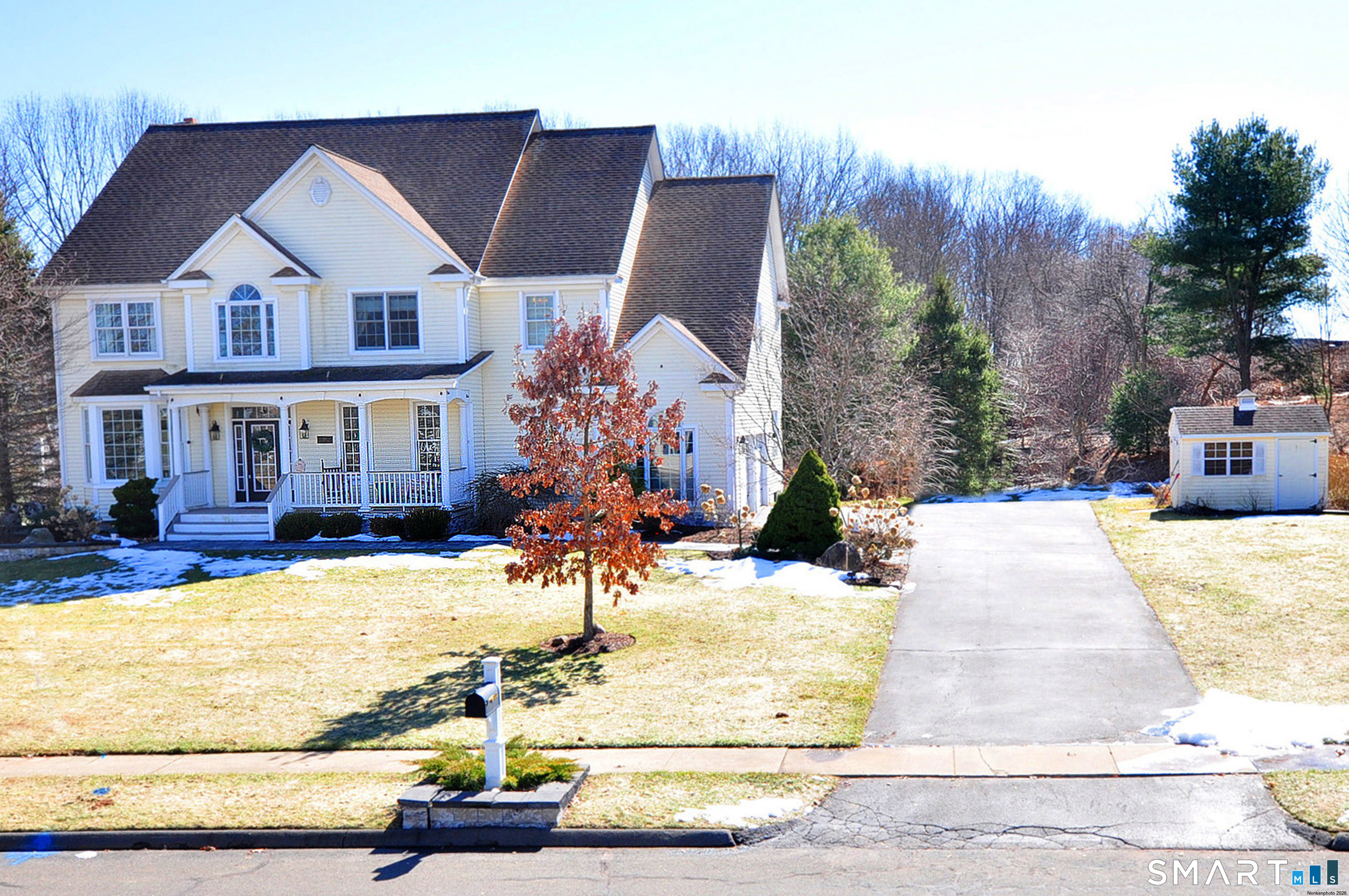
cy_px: 448
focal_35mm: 30
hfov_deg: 62.0
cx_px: 674
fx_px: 1123
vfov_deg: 43.5
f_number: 8
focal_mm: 20
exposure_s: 1/250
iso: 320
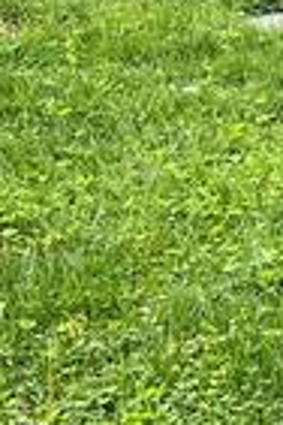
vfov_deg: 10.5
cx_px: 1033
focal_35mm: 196
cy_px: 78
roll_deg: +2.2
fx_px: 2311
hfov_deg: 6.1
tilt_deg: -12.4
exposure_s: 1/245
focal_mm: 5.7
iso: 40
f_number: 1.5
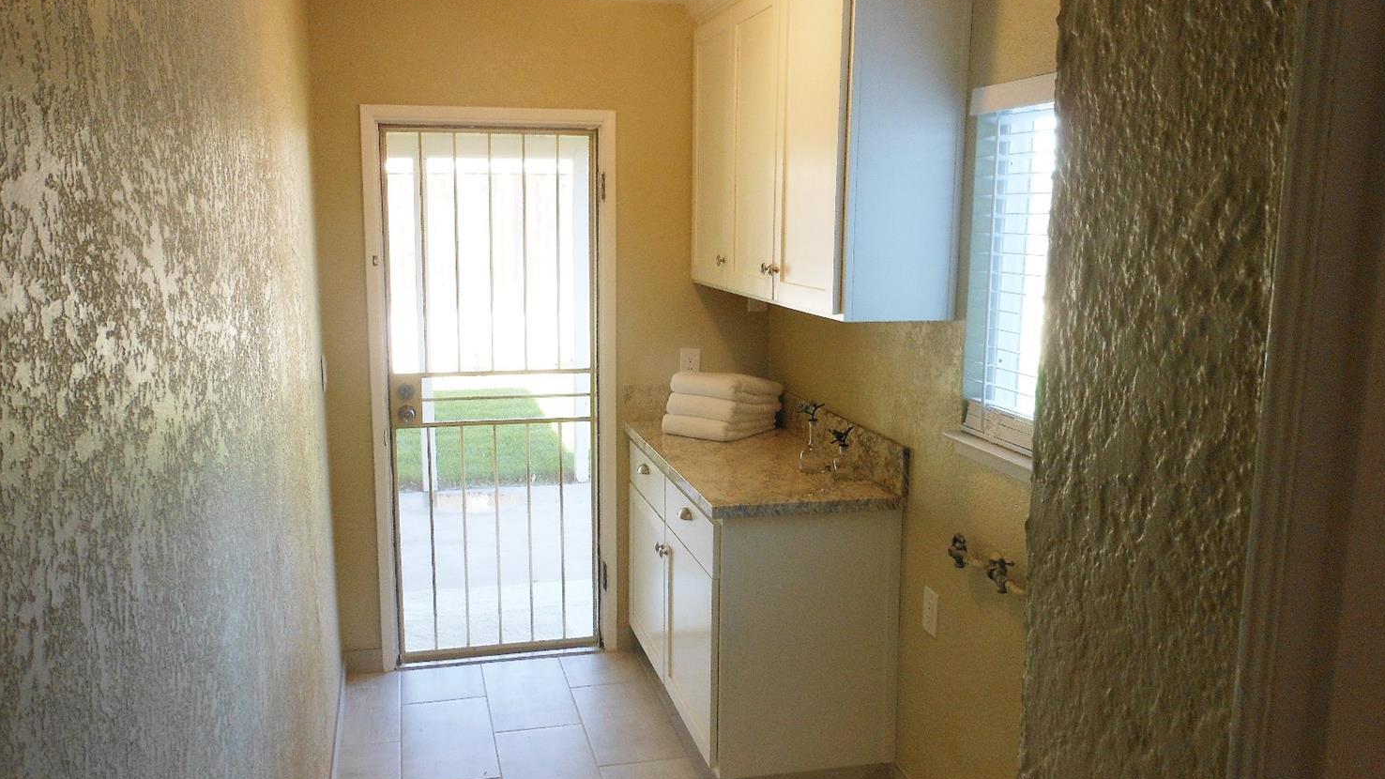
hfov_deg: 62.6
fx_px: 1138
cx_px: 688
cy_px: 416
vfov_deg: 37.8
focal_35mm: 31
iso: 125
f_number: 3.7
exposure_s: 1/30
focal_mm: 5
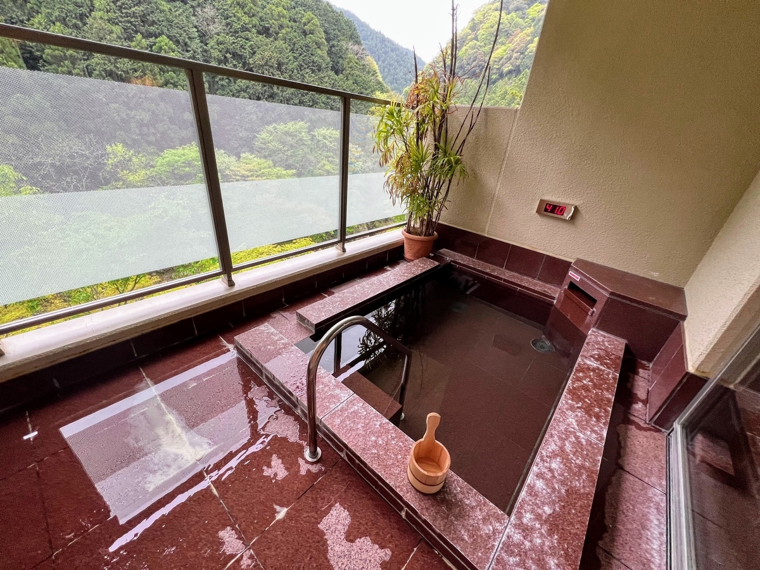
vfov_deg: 89.9
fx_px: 285
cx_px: 380
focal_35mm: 13
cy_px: 285
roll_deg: -6.1
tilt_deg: -27.7
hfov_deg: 106.2
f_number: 1.8
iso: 100
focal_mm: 1.57
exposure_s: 1/121
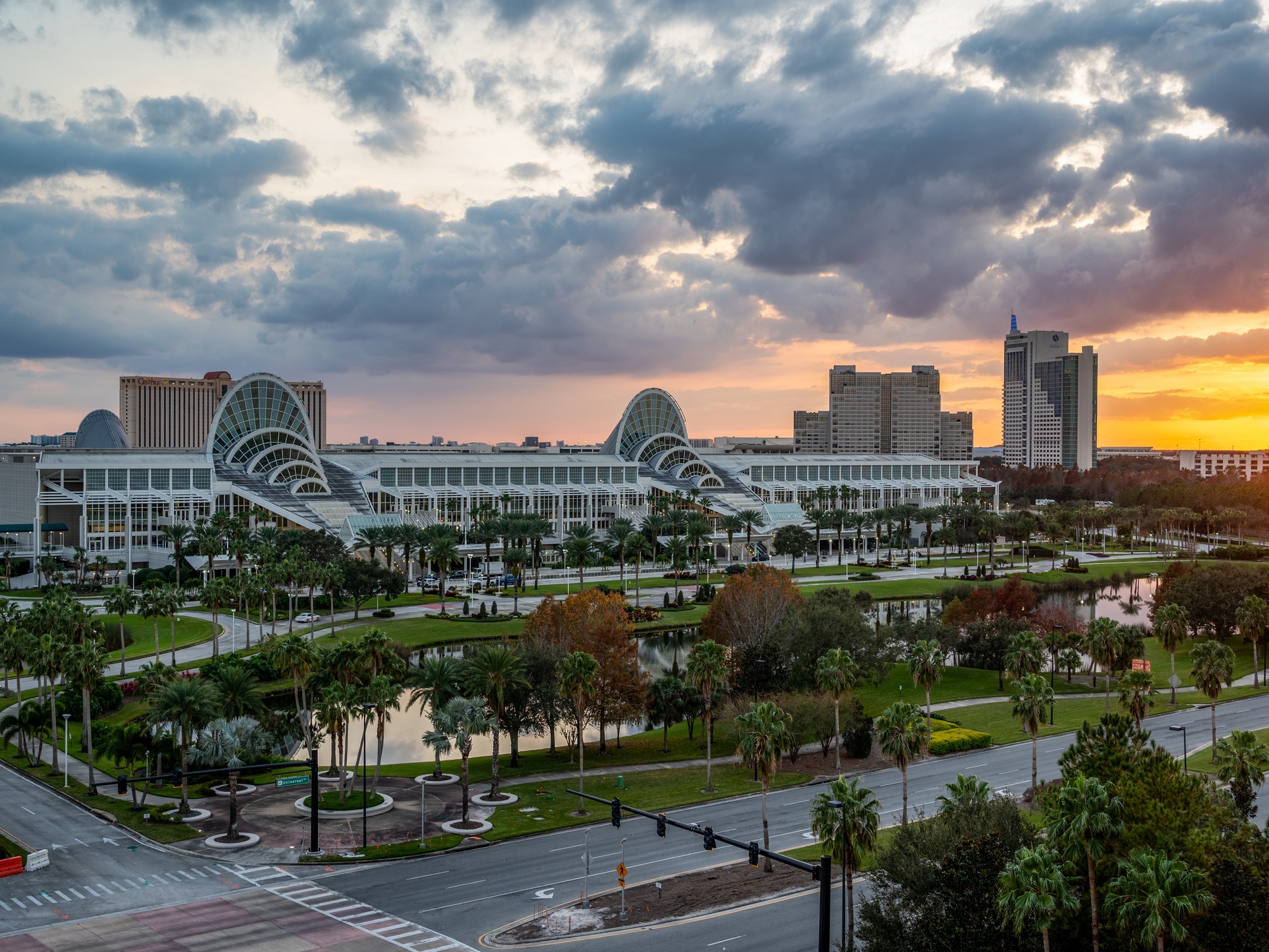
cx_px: 660
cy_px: 470
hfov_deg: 45.8
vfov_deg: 35.1
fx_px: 1503
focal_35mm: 41
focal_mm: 37
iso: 100
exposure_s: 1/13
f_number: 8
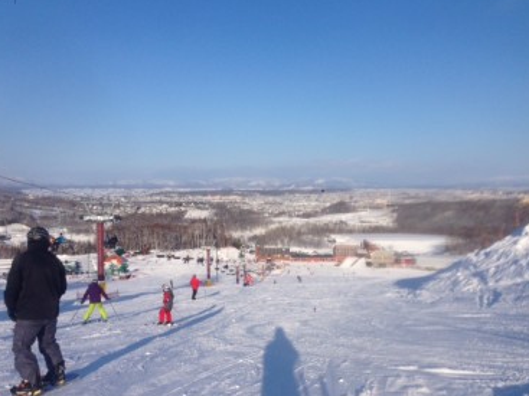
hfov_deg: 51.4
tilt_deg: -3.6
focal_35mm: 36
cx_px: 271
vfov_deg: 39.6
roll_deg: -0.6
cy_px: 209
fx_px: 550
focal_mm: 4.12
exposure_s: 1/2710
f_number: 2.4
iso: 50
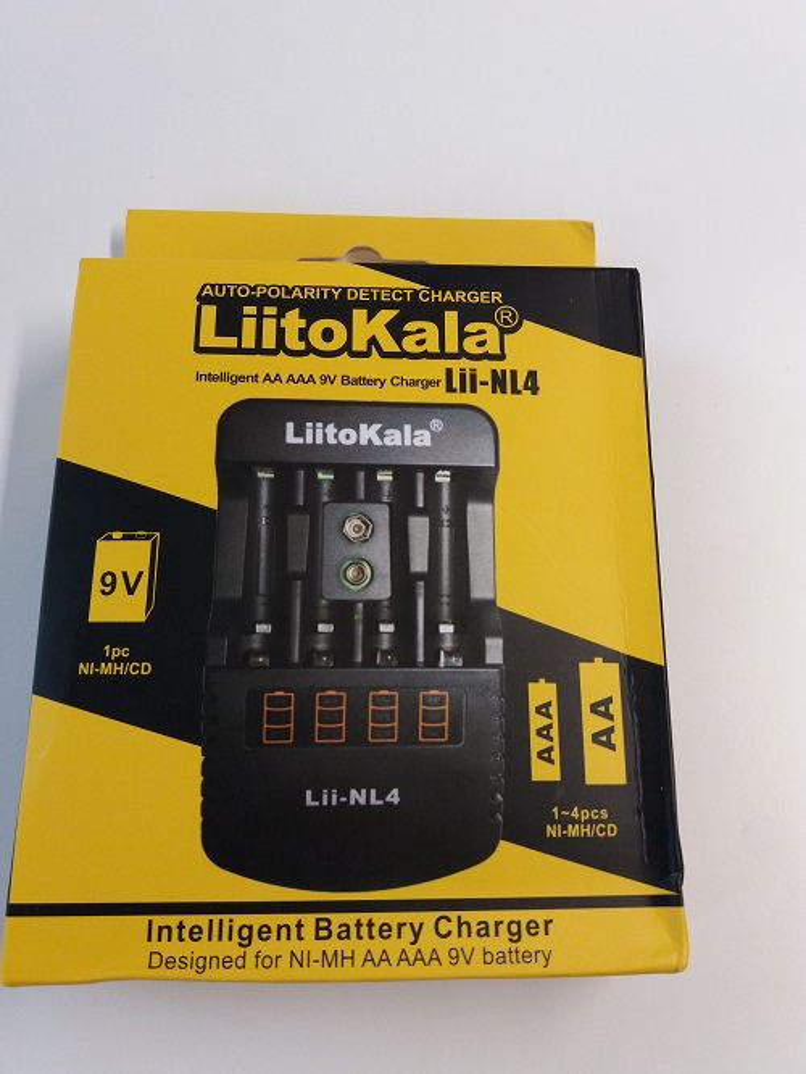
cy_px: 537
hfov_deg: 49.8
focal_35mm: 28
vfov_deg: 63.4
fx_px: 869
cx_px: 403
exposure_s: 1/100
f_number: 1.9
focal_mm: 3.7
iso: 100
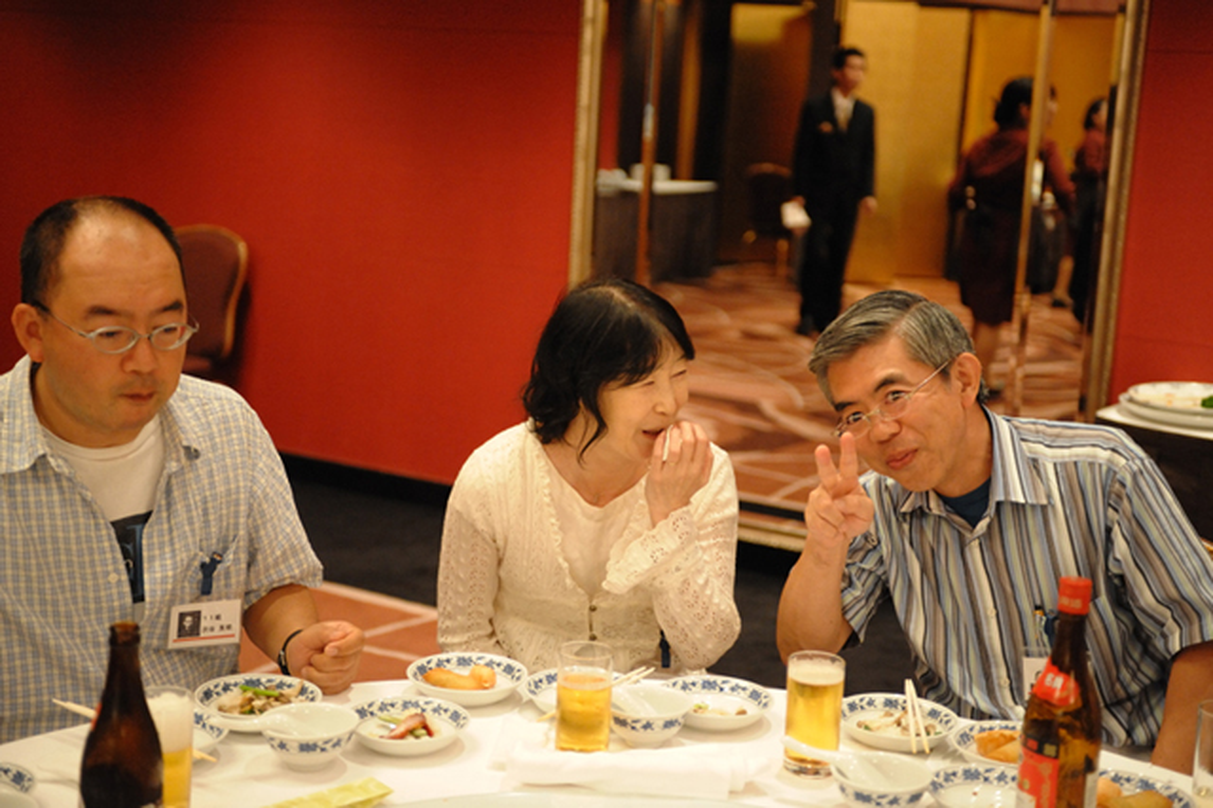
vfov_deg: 24.2
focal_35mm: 56
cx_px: 606
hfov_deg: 35.7
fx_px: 1886
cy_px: 404
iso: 5600
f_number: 2.8
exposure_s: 1/125
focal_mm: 56
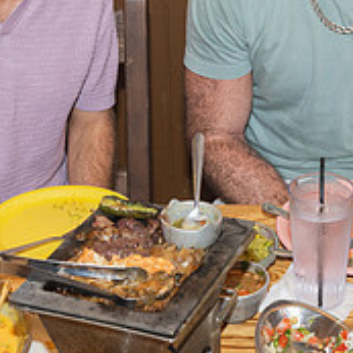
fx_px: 1223
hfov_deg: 16.3
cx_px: 302
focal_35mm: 106
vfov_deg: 16.1
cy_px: 1
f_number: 5.6
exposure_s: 1/100
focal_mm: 37
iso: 800
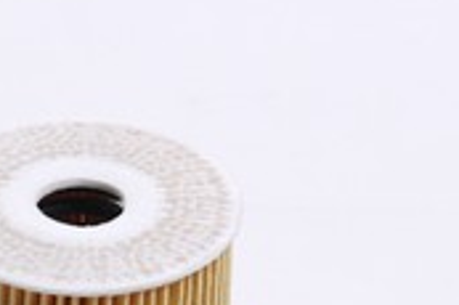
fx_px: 2471
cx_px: 130
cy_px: 448
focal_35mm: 194
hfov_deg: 10.6
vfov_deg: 7.0
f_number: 11
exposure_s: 1/60
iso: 50
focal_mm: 56
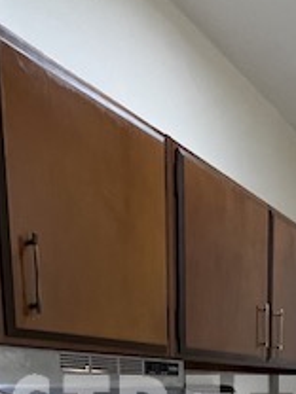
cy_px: 525
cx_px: 195
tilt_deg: -12.4
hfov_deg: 28.9
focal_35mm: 50
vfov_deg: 29.7
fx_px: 570
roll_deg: +1.1
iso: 200
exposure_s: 1/120
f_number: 1.8
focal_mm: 1.57
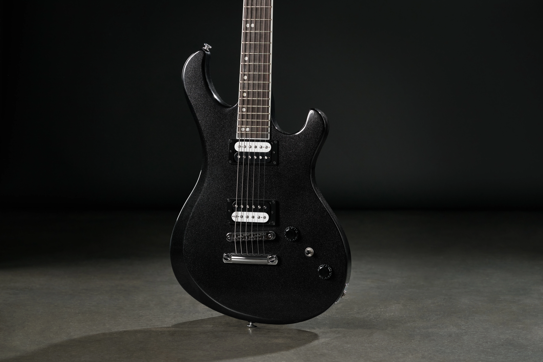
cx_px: 272
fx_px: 1508
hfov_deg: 20.4
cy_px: 181
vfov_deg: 13.7
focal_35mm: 100
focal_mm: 100
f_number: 7.1
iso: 400
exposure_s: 1/200
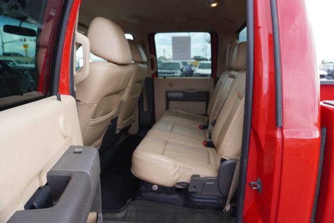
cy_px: 112
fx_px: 223
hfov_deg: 73.7
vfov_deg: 53.2
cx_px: 167
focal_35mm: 24
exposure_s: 1/160
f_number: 4
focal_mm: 16
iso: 160
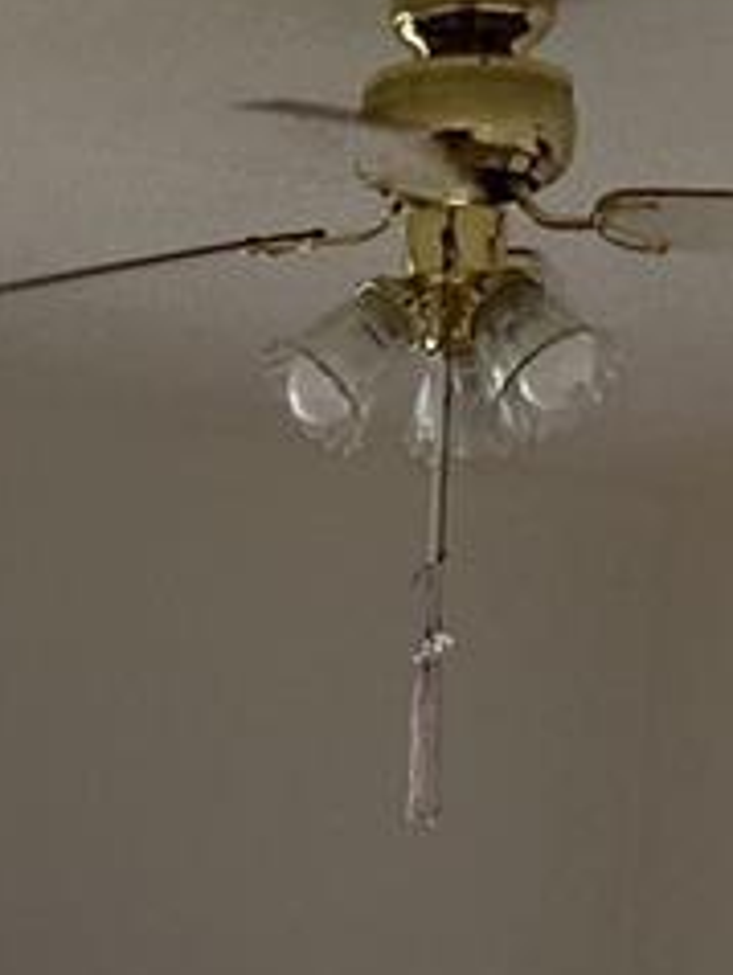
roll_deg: +0.4
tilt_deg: -8.2
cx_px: -434
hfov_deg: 10.8
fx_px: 3692
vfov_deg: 12.9
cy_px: 2016
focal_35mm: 131
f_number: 1.8
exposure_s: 1/120
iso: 100
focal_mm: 4.25
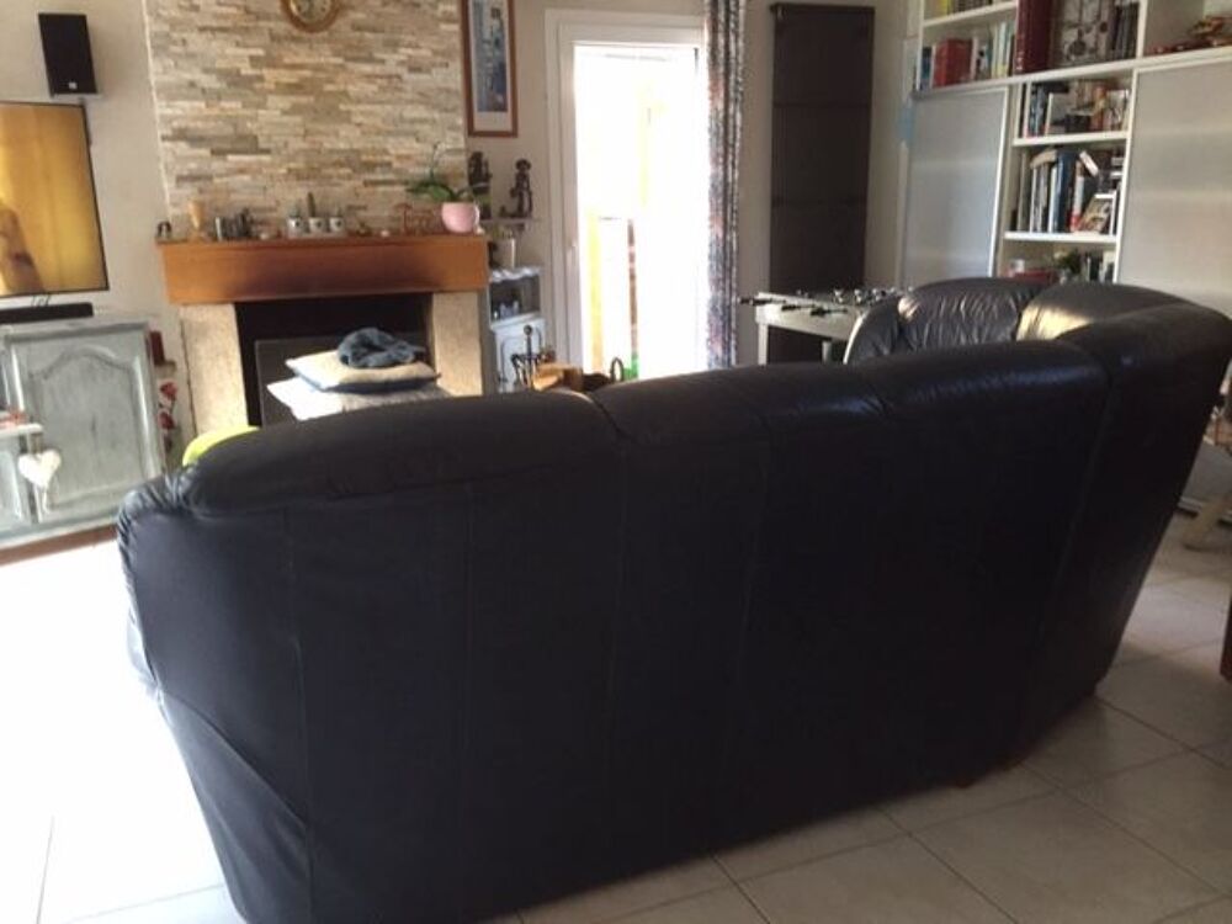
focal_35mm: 29
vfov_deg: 48.2
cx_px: 616
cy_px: 462
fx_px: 1032
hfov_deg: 61.7
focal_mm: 4.15
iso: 250
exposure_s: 1/25
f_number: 2.2
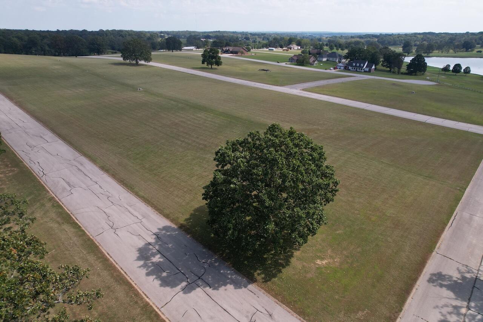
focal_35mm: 22
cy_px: 161
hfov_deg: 78.6
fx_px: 295
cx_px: 242
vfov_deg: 57.2
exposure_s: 1/250
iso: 200
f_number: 2.8
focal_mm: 8.38
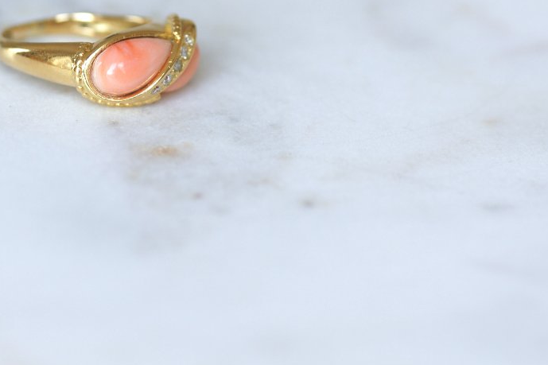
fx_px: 2785
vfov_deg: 7.5
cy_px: 49
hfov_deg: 11.2
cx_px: 139
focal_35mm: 183
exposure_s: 1/125
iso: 200
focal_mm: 70
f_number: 3.2
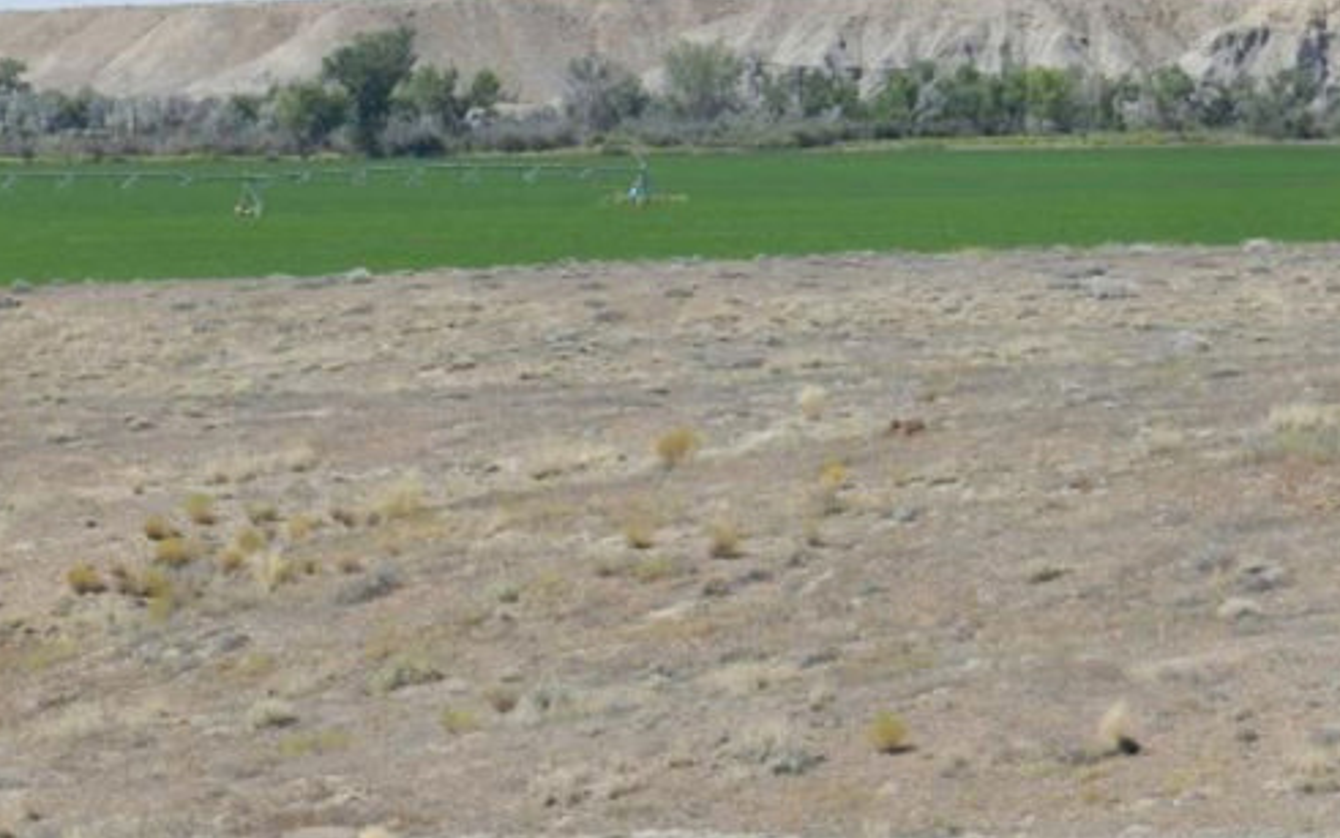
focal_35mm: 221
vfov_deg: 5.9
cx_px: 584
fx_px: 8072
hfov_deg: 9.5
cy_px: 188
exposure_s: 1/800
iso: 160
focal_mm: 28.4
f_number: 5.3
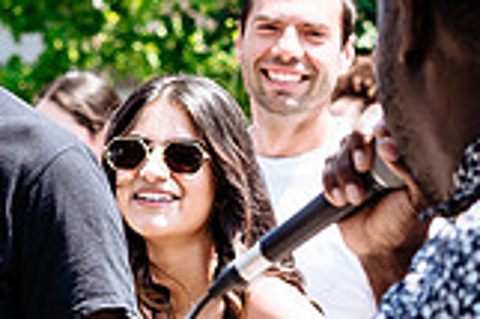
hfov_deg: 6.5
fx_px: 4236
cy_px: 364
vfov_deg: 4.3
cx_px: 171
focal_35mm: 318
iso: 200
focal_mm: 40
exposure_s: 1/1250
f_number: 2.8
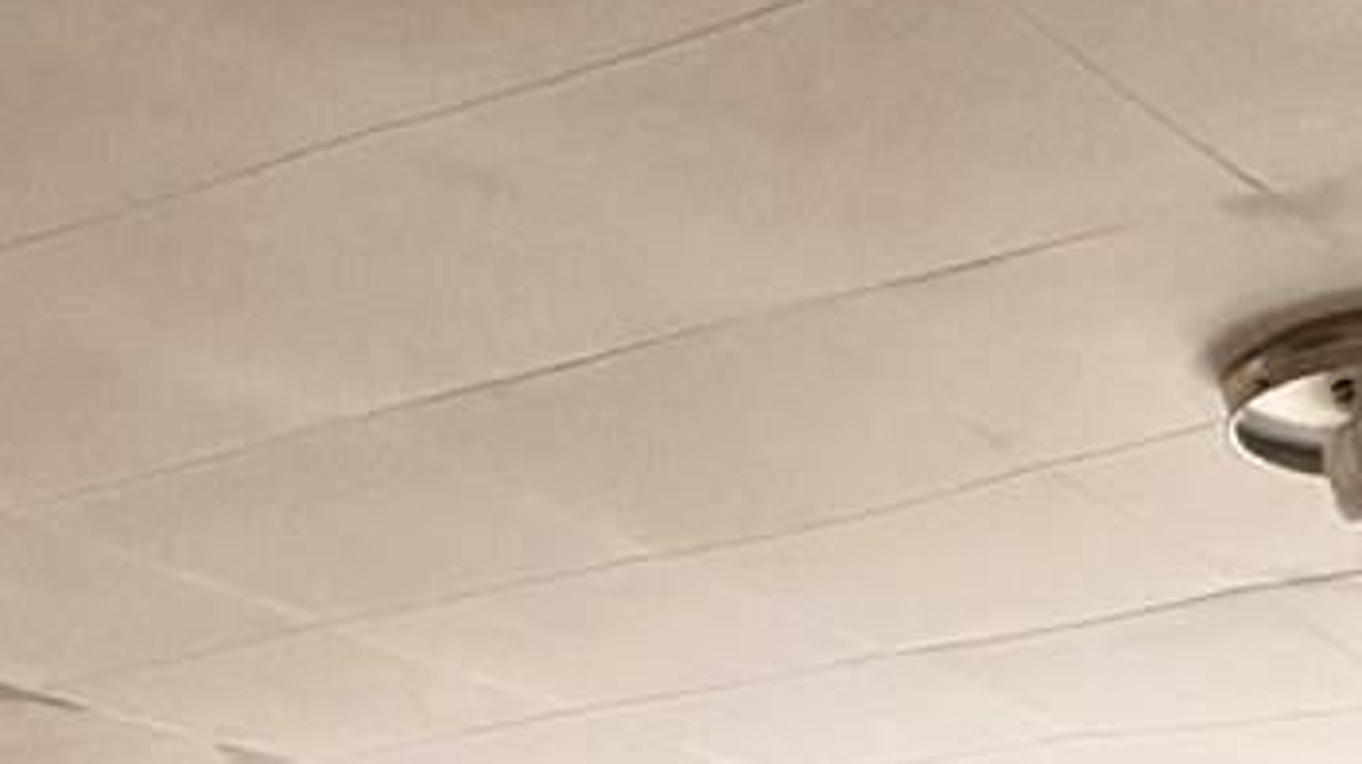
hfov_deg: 23.8
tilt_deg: -9.3
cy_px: 2024
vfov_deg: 10.8
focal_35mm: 89
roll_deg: +0.5
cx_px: 958
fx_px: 3213
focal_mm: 2.22
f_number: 2.2
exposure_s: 1/60
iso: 640
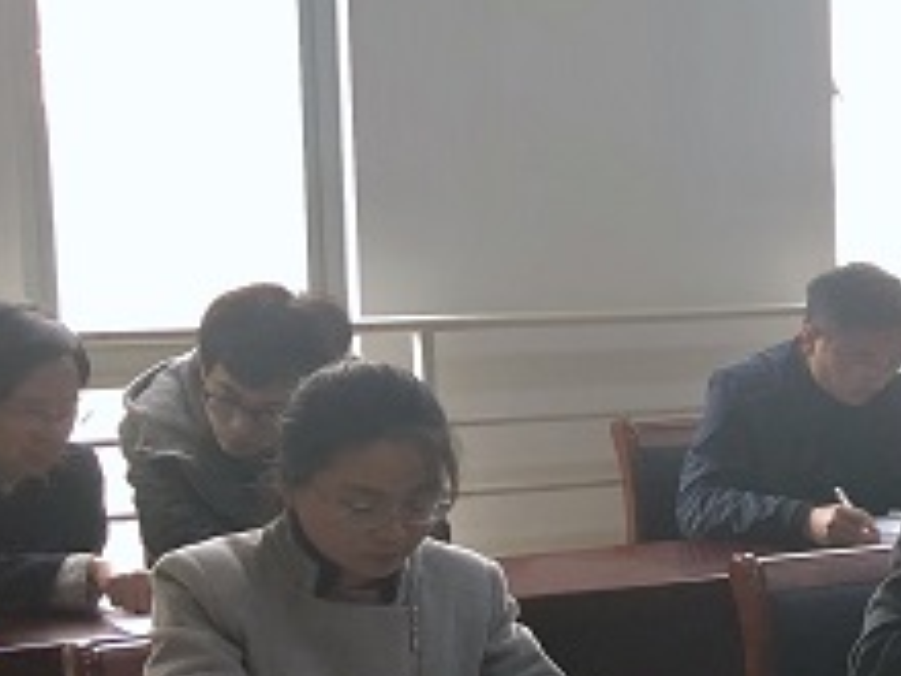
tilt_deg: -9.1
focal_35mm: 102
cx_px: 1532
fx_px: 2655
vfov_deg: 14.4
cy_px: 520
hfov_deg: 16.6
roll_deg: -1.0
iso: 40
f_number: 1.8
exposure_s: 1/33
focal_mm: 3.99
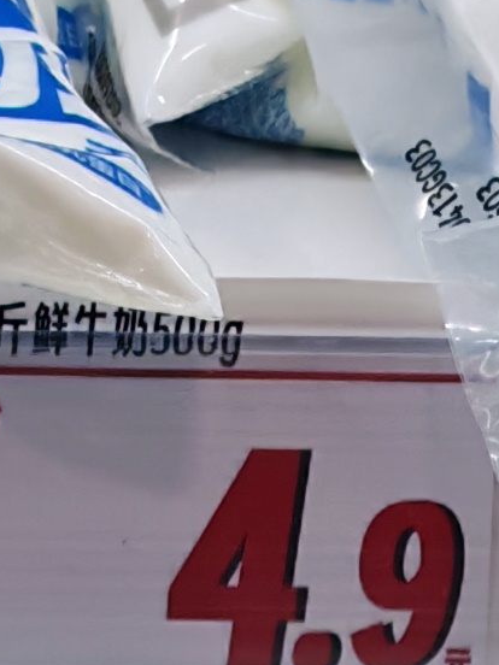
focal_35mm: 178
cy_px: 2405
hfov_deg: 8.3
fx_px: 3421
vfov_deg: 8.2
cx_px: 278
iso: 100
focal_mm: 6.83
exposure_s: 1/1100
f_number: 2
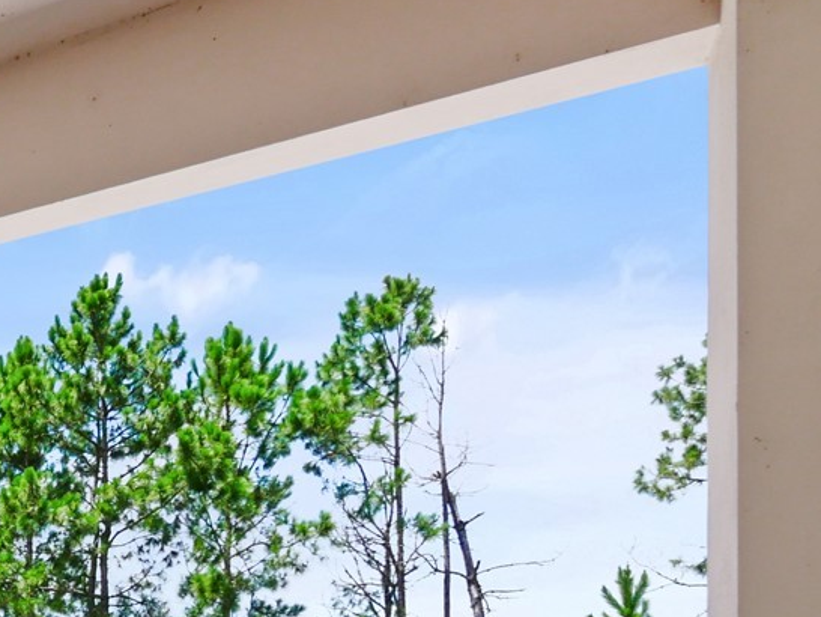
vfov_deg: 31.5
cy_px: 667
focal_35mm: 41
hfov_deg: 35.8
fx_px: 973
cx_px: -164
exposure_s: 1/400
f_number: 7.1
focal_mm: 7
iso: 200
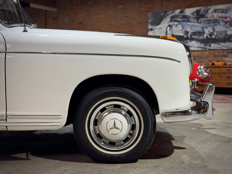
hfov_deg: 39.7
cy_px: 87
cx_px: 116
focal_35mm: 48
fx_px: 322
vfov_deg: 30.3
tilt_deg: -3.5
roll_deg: +0.2
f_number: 1.78
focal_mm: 6.76
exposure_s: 1/50
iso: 200
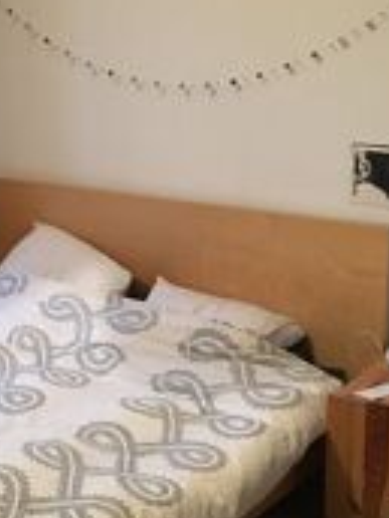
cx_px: 145
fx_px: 1079
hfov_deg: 20.4
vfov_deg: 27.0
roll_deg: -1.0
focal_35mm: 72
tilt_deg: -12.9
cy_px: 267
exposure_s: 1/8
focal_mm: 4.15
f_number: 2.2
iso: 125
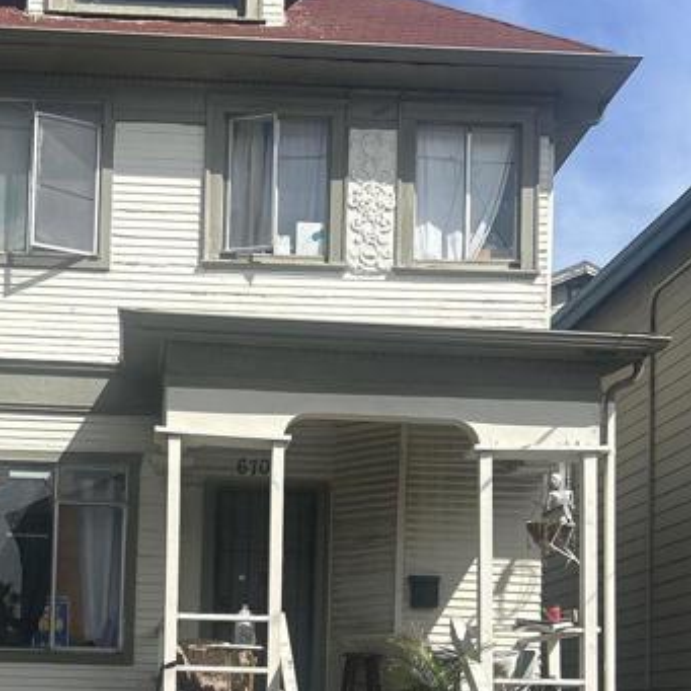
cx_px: 174
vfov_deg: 24.4
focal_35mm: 69
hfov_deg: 24.7
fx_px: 1558
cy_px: 606
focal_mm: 5.7
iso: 50
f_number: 1.5
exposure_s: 1/4630
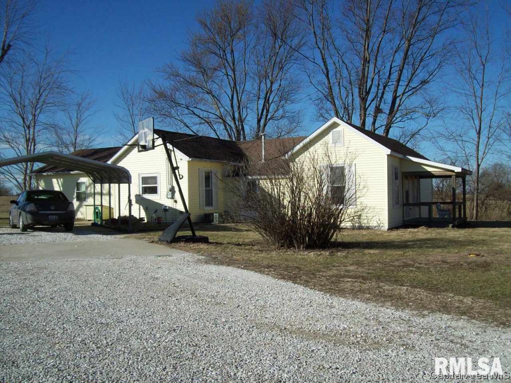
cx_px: 256
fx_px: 531
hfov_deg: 51.4
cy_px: 192
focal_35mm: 36
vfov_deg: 39.7
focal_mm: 6
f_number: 4.8
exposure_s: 1/880
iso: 80
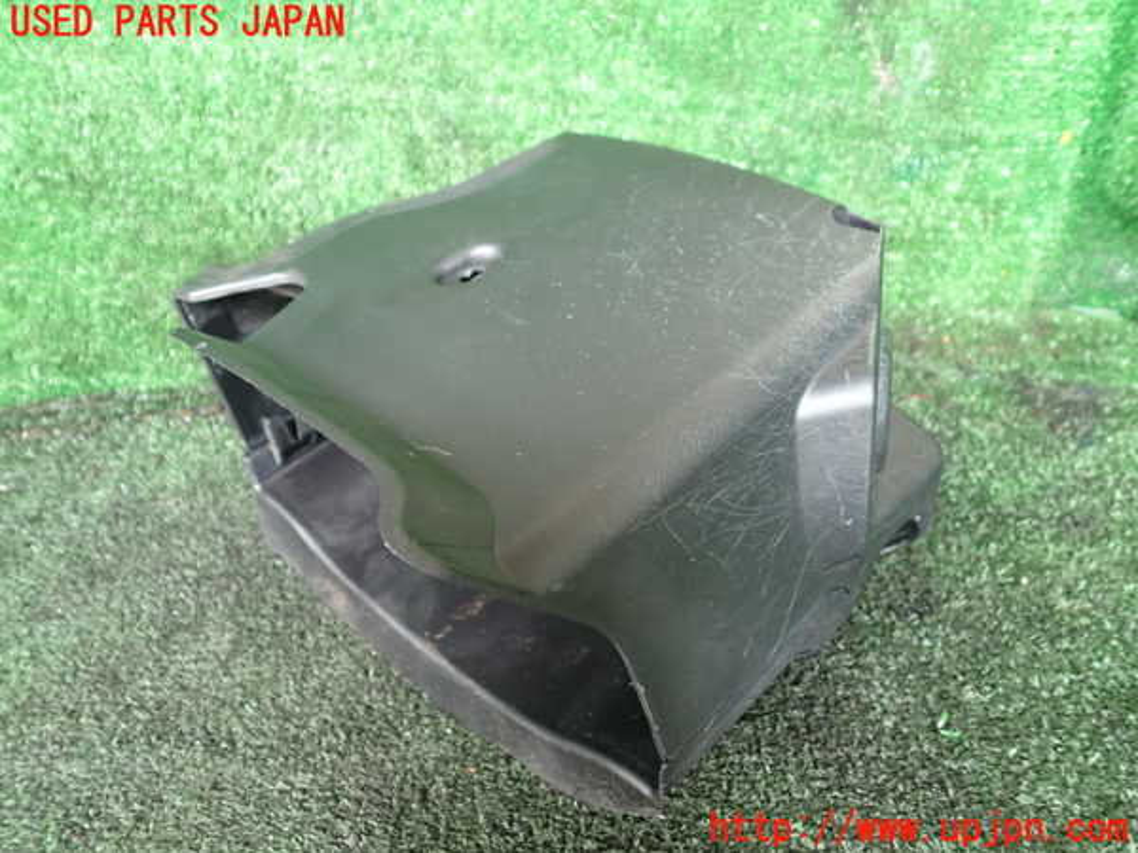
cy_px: 426
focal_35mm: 30
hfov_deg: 60.0
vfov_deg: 46.8
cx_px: 569
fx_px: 986
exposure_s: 1/30
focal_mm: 5.4
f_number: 2.3
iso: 400
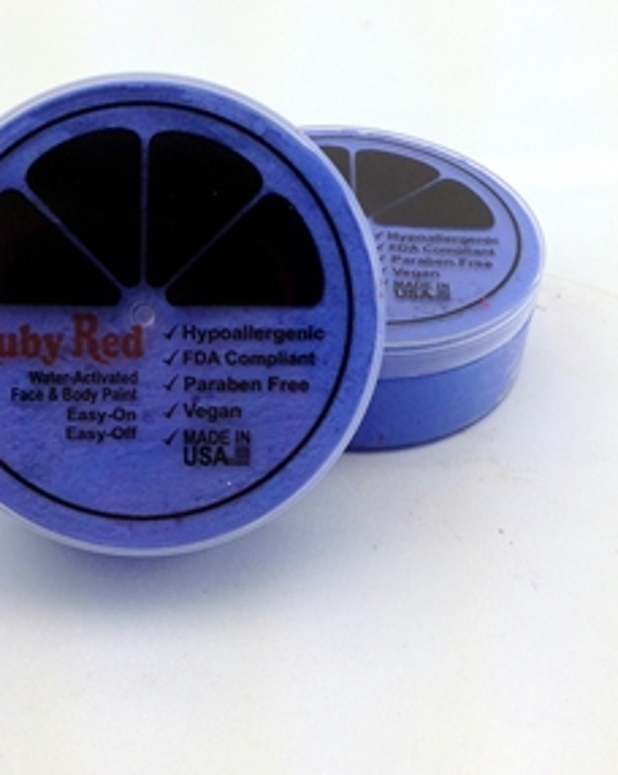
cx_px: 328
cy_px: 306
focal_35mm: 62
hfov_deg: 24.5
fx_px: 1421
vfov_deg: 30.4
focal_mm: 4.12
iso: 50
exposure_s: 1/169
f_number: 2.4
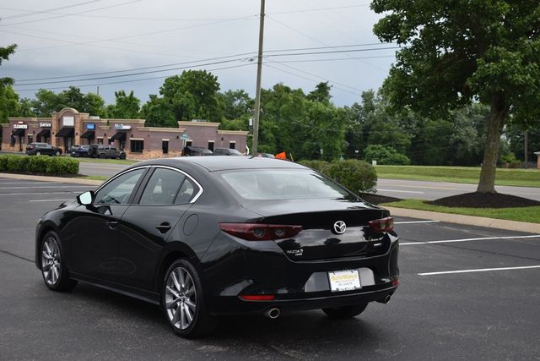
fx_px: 900
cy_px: 180
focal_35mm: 60
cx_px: 270
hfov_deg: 33.4
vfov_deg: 22.6
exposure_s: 1/250
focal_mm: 40
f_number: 4.8
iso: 400
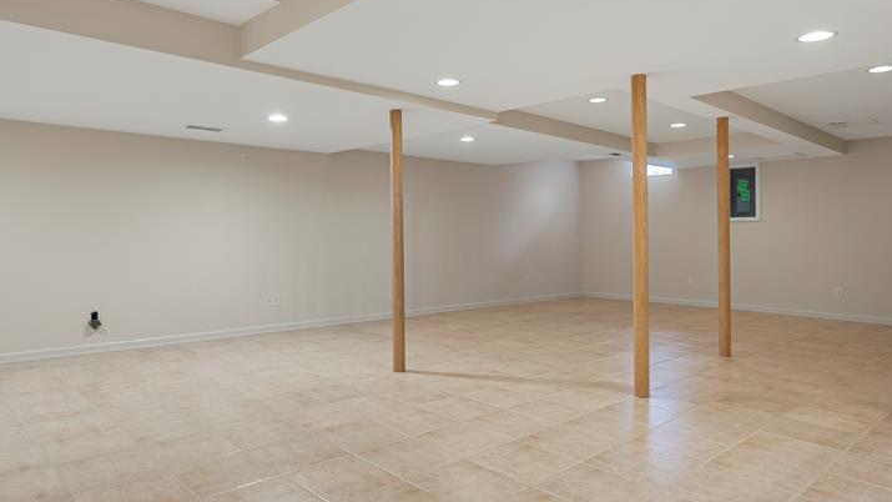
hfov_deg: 76.1
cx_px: 399
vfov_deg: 47.6
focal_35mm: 24
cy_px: 219
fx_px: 568
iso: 100
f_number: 4
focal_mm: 16
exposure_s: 1.3
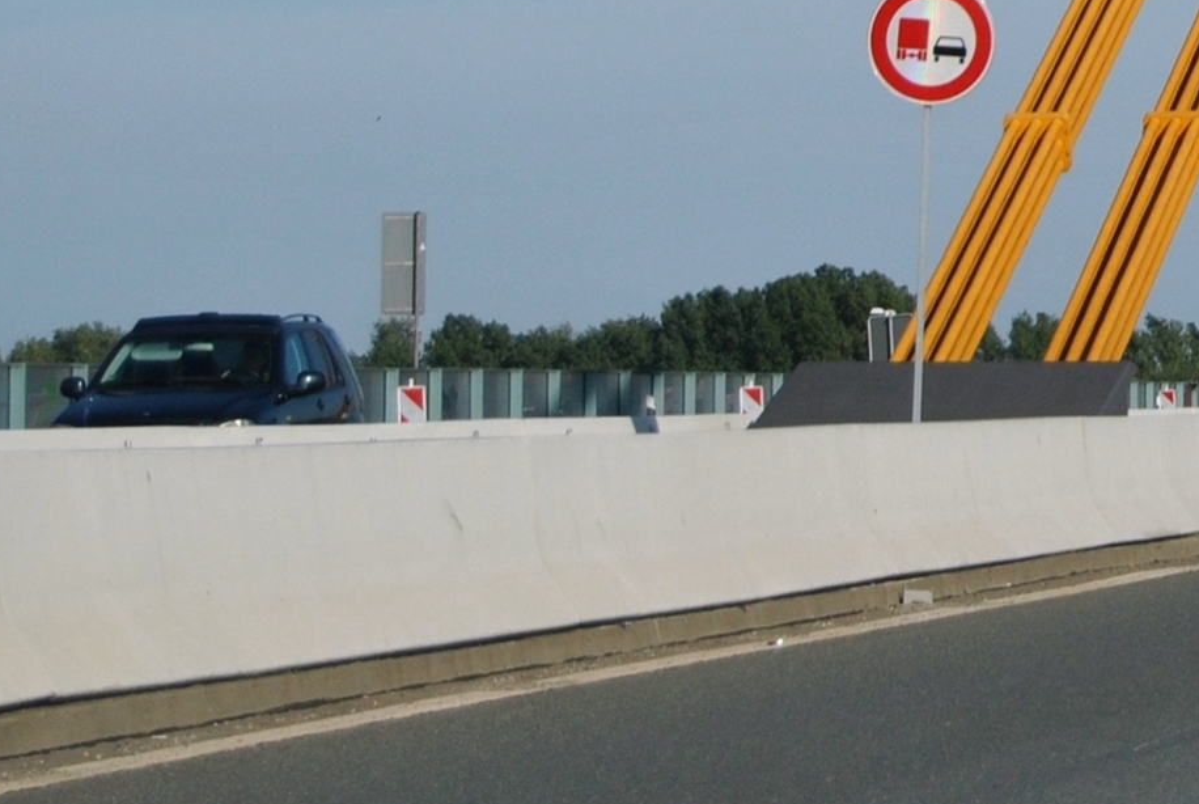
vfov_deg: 6.0
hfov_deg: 8.9
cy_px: -437
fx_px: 7539
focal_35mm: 226
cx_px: 1741
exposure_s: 1/1000
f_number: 5.3
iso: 160
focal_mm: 46
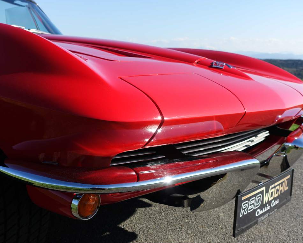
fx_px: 377
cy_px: 122
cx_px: 158
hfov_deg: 43.8
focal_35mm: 42
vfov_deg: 35.7
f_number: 4
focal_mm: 13.72
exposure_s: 1/800
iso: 125
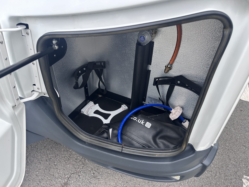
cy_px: 94
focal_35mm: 24
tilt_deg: -36.9
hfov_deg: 71.6
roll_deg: -0.5
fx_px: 173
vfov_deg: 56.8
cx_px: 124
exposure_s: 1/324
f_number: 1.78
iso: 80
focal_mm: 6.86
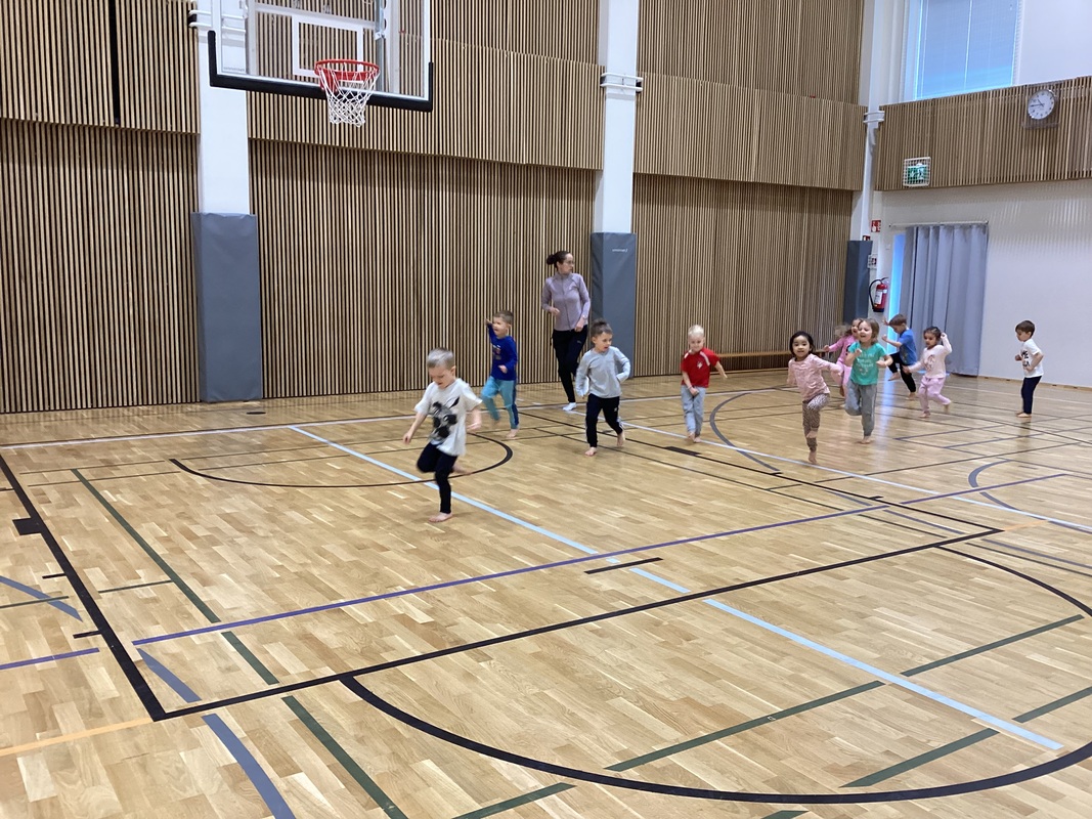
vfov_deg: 45.4
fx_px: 978
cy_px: 410
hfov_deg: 58.4
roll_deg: -1.1
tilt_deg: -9.5
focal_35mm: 31
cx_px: 546
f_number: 2.4
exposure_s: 1/60
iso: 125
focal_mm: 3.3
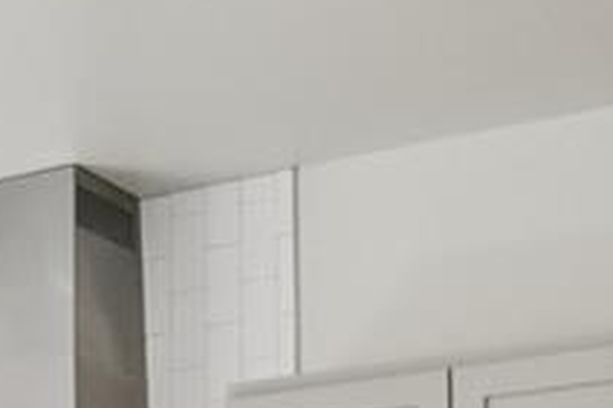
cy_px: 857
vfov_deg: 10.0
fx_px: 2123
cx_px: -182
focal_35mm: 125
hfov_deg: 15.6
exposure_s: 1/60
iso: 400
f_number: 8
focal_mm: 11
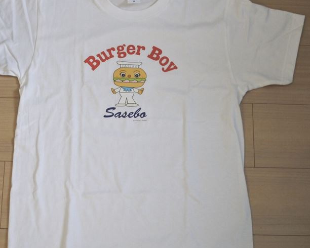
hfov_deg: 26.3
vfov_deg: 21.3
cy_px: 129
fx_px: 661
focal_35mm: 72
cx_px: 117
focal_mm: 18.5
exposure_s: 1/200
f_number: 1.8
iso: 800
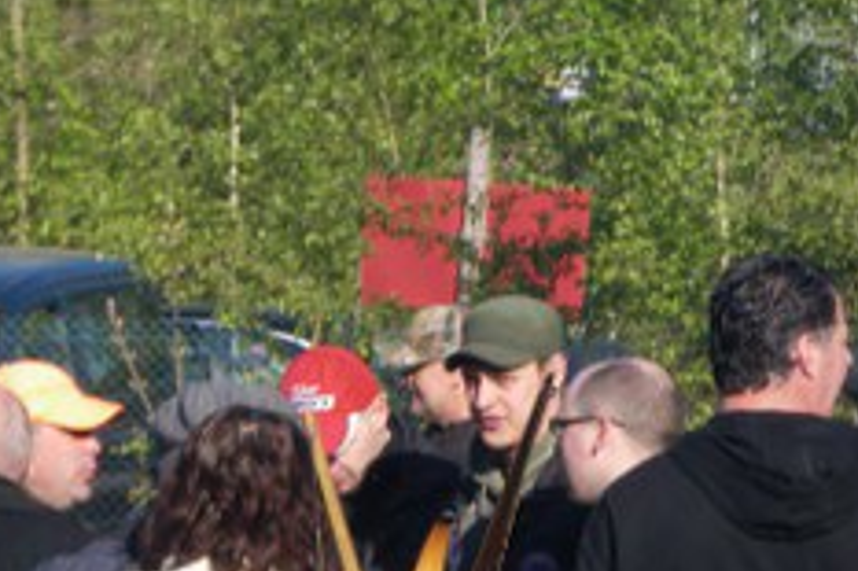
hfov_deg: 6.3
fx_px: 7835
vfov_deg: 4.2
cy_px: 490
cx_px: 302
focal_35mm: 329
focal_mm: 20.6
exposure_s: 1/250
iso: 64
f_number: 5.2
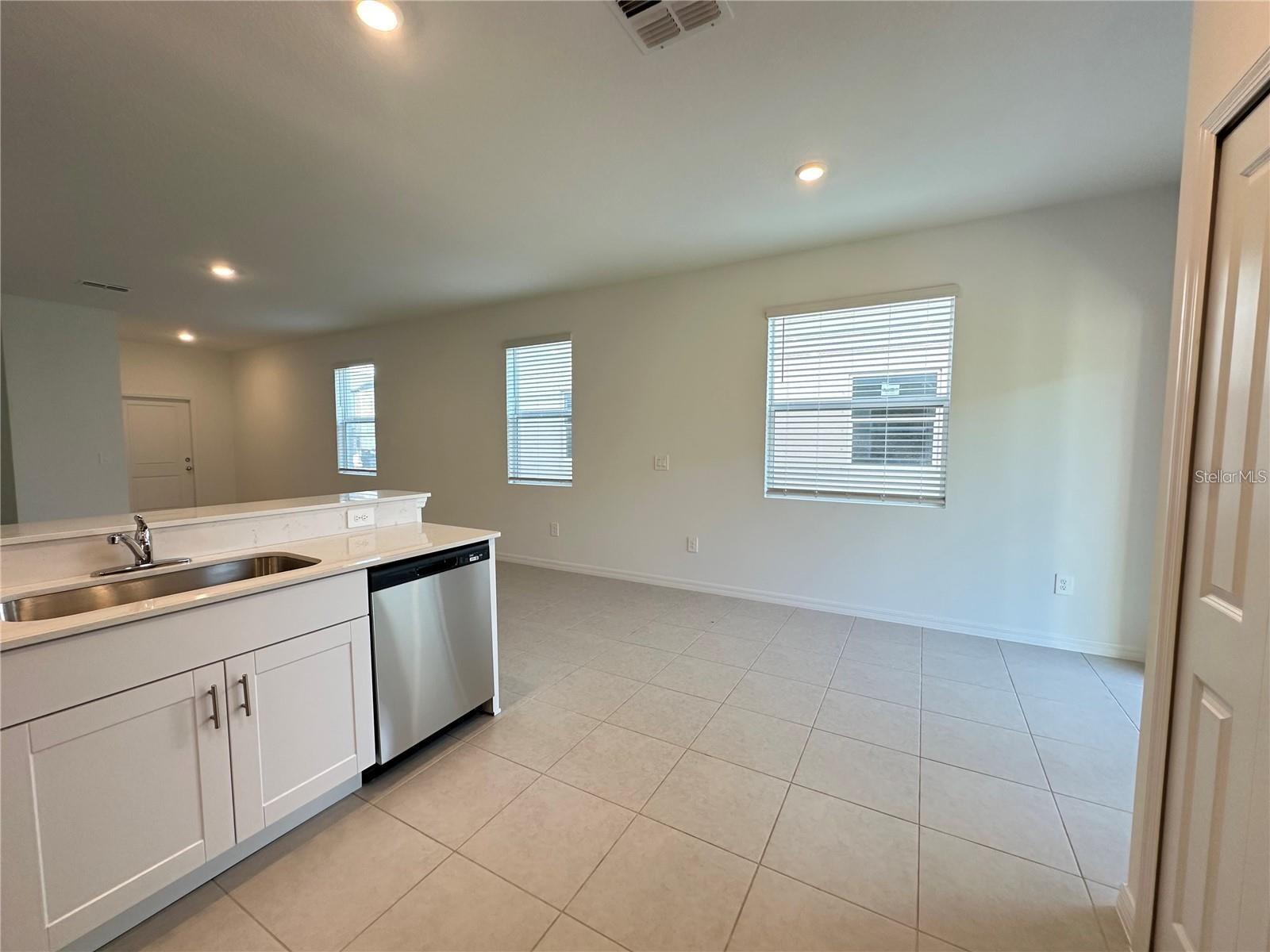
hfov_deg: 102.1
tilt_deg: -4.7
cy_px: 476
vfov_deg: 85.7
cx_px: 635
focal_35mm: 14
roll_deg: -0.2
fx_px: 514
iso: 200
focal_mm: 2.22
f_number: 2.2
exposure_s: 1/120
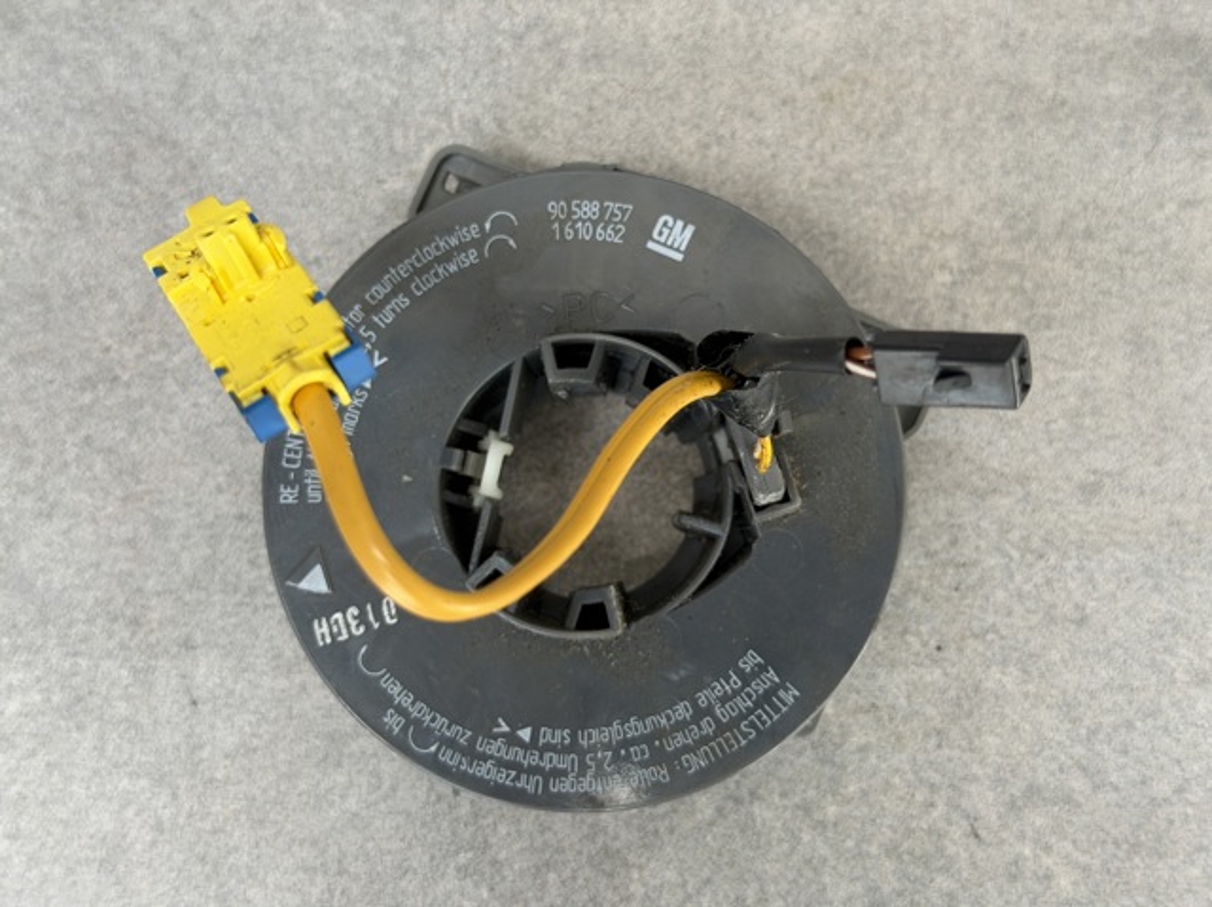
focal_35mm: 48
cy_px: 454
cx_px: 606
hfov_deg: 39.7
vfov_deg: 30.2
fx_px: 1679
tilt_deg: -81.4
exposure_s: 1/324
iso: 64
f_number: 1.78
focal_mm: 6.76
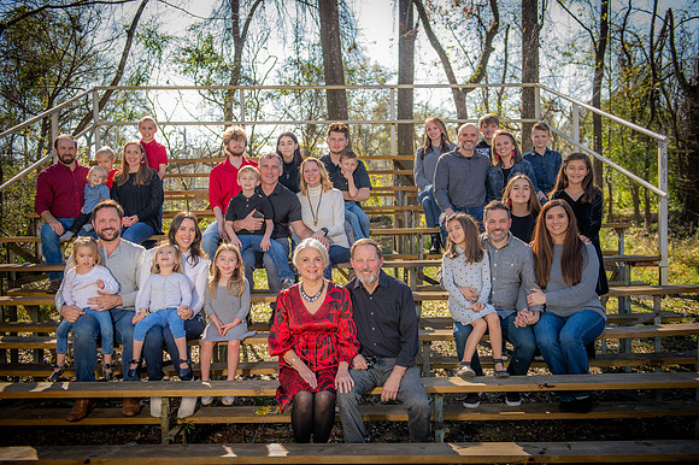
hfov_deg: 50.7
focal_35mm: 38
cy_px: 232
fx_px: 737
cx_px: 350
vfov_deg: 35.0
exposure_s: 1/250
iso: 50
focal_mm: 38
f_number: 3.5
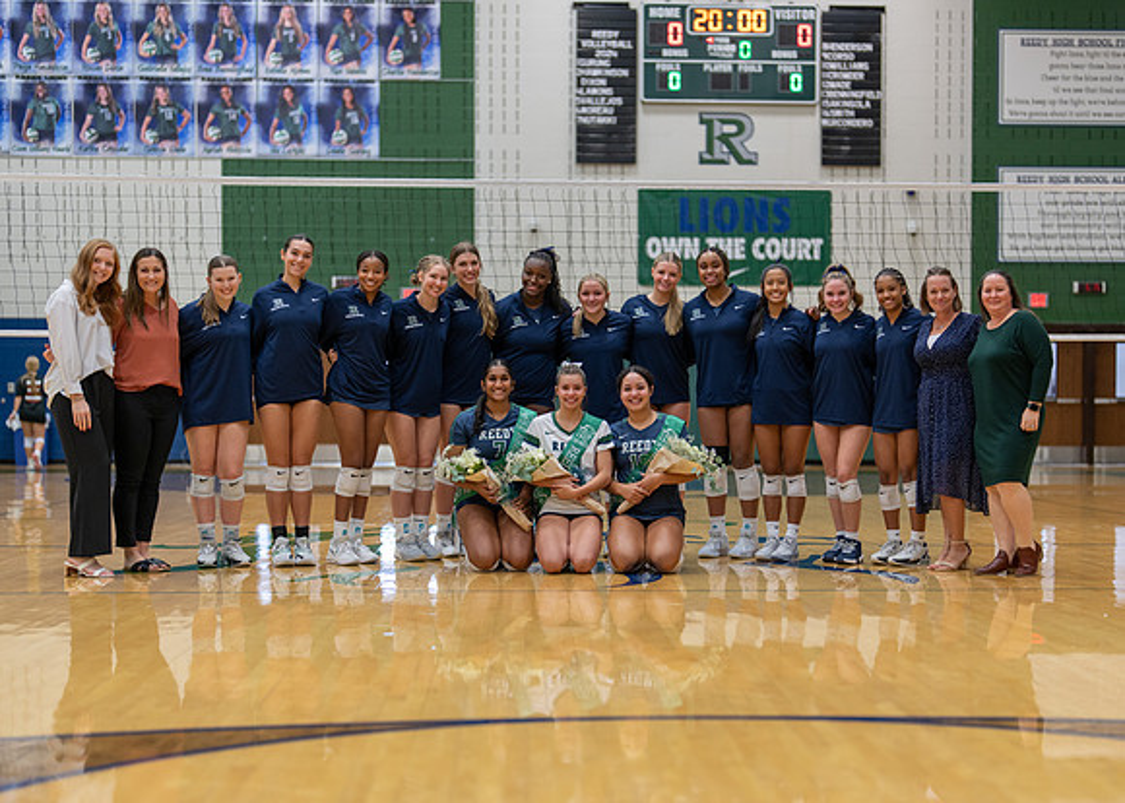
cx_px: 624
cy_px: 463
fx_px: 1940
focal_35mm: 61
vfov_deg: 23.4
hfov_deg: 32.3
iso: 400
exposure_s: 1/320
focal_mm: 50
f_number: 1.2
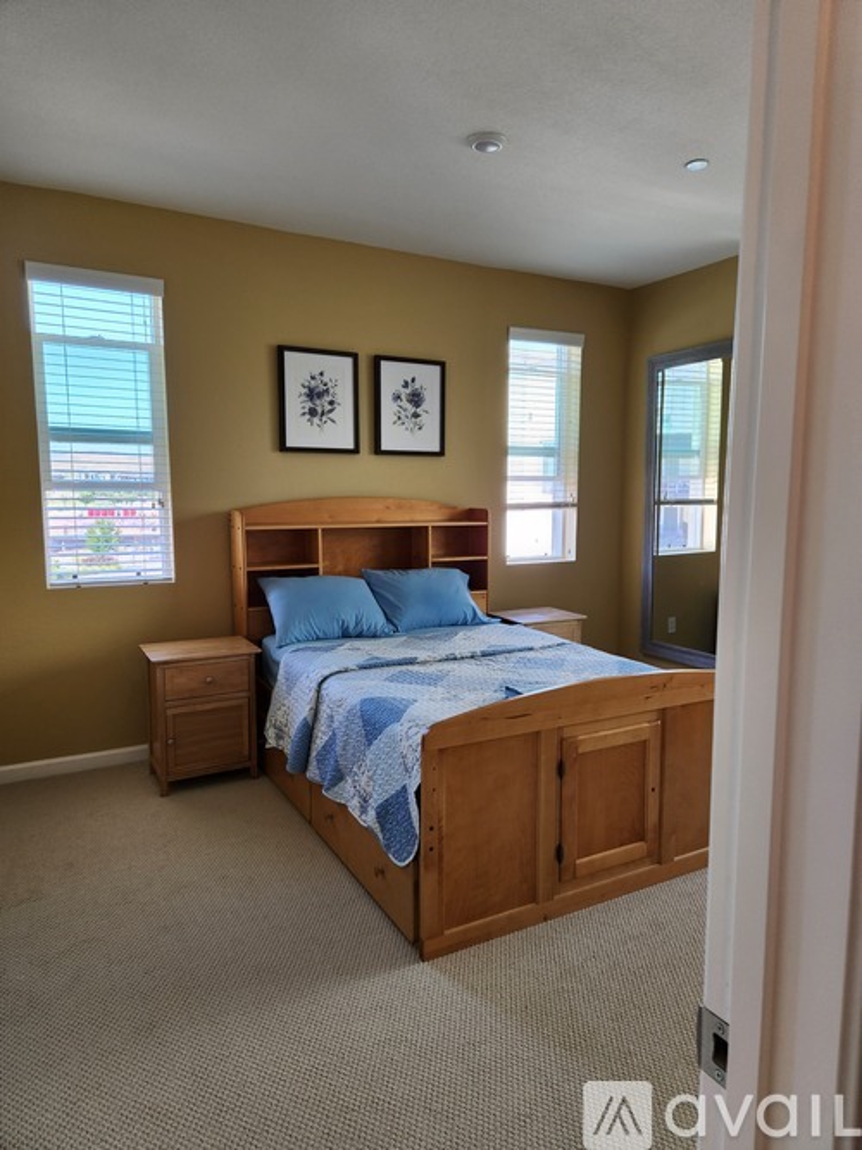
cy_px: 575
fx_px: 764
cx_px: 431
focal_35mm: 23
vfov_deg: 73.9
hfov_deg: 58.9
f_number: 1.8
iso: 80
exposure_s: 1/120
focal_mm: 5.4
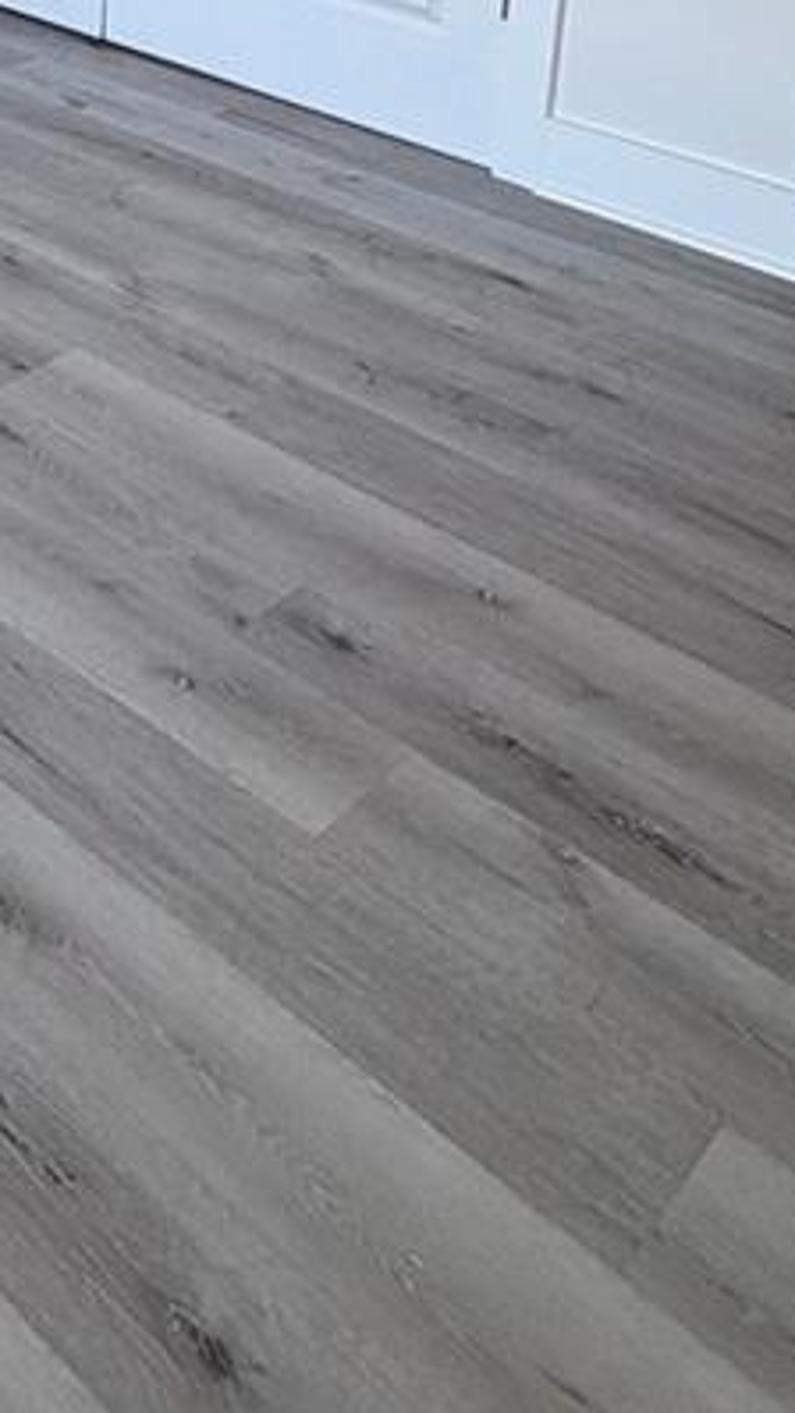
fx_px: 1723
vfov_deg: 36.9
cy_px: -174
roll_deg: +0.1
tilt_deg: -12.2
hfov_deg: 22.7
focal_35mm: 46
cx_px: -280
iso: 40
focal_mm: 2.22
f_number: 2.2
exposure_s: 1/99
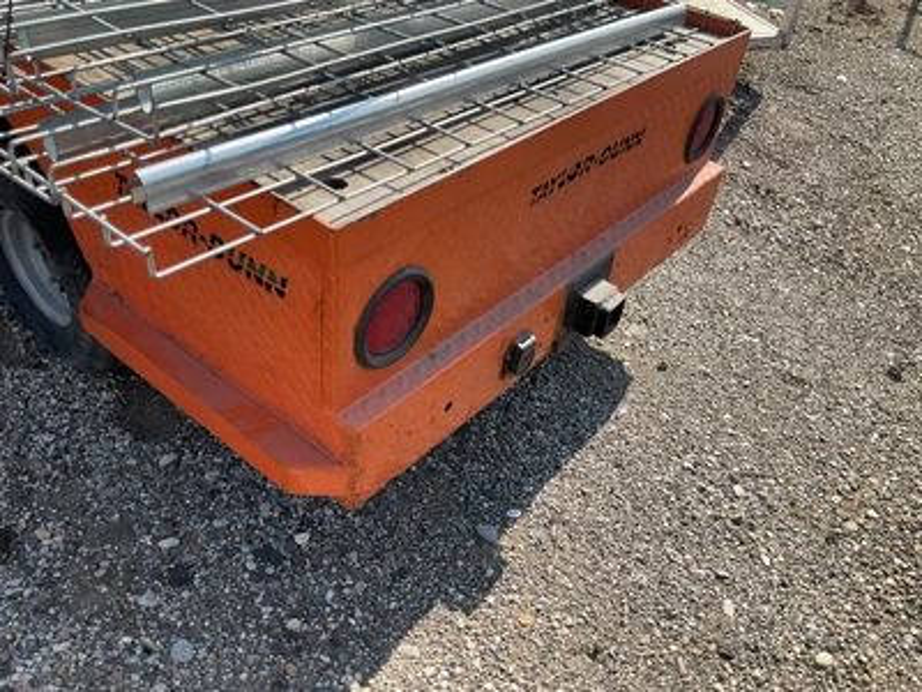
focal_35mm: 29
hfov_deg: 61.7
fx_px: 772
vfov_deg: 48.2
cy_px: 346
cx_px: 461
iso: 25
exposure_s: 1/1035
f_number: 1.8
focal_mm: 3
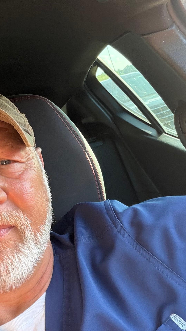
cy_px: 96
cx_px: -8
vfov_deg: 38.5
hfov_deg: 21.7
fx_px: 465
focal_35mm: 53
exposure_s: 1/121
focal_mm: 2.71
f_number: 1.9
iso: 64
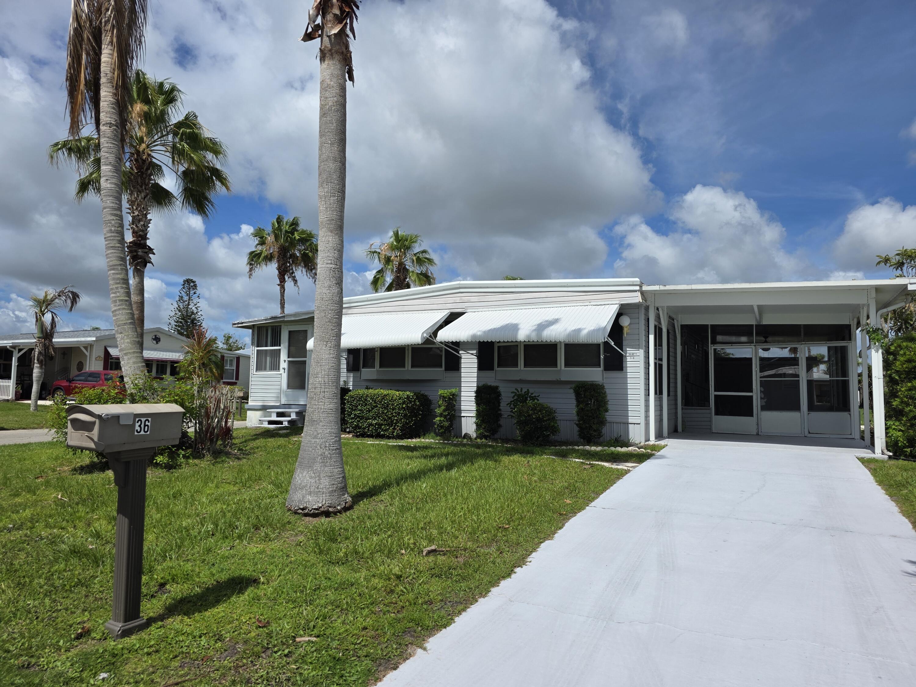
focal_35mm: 23
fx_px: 609
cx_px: 458
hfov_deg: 73.9
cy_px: 344
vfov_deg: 58.9
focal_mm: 6.3
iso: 50
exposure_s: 1/7944
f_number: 1.7
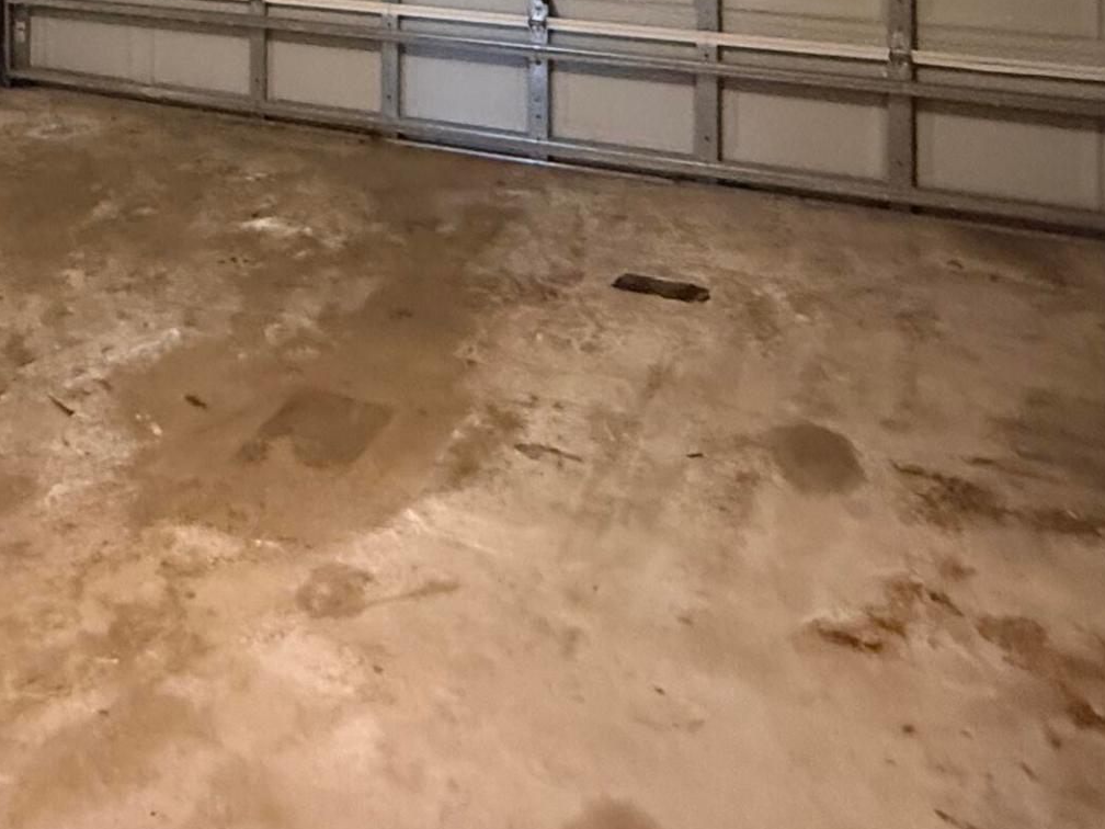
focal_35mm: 40
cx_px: 207
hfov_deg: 44.3
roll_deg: +2.2
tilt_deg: +0.7
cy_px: -216
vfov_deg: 29.7
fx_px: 1277
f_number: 2.2
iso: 800
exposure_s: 1/60
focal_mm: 2.22
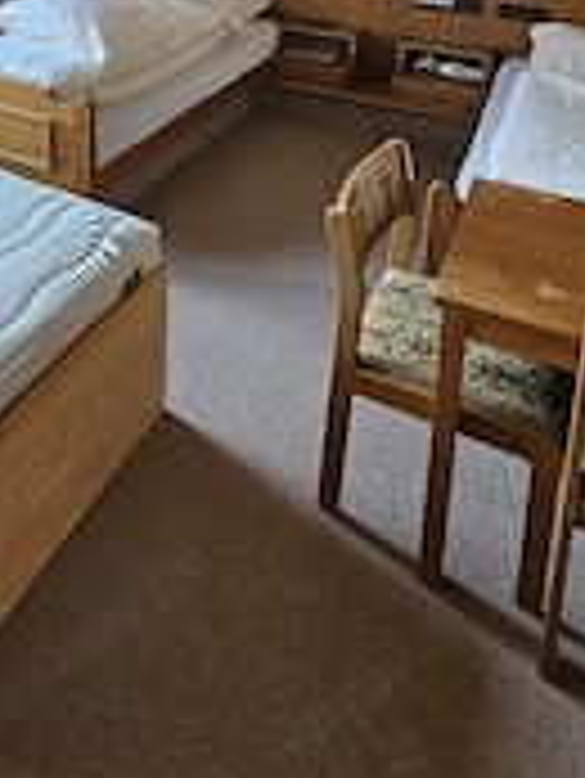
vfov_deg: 49.1
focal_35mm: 30
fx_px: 675
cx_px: 166
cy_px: 0
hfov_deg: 45.6
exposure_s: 1/70.9
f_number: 2.2
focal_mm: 2.2
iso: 80
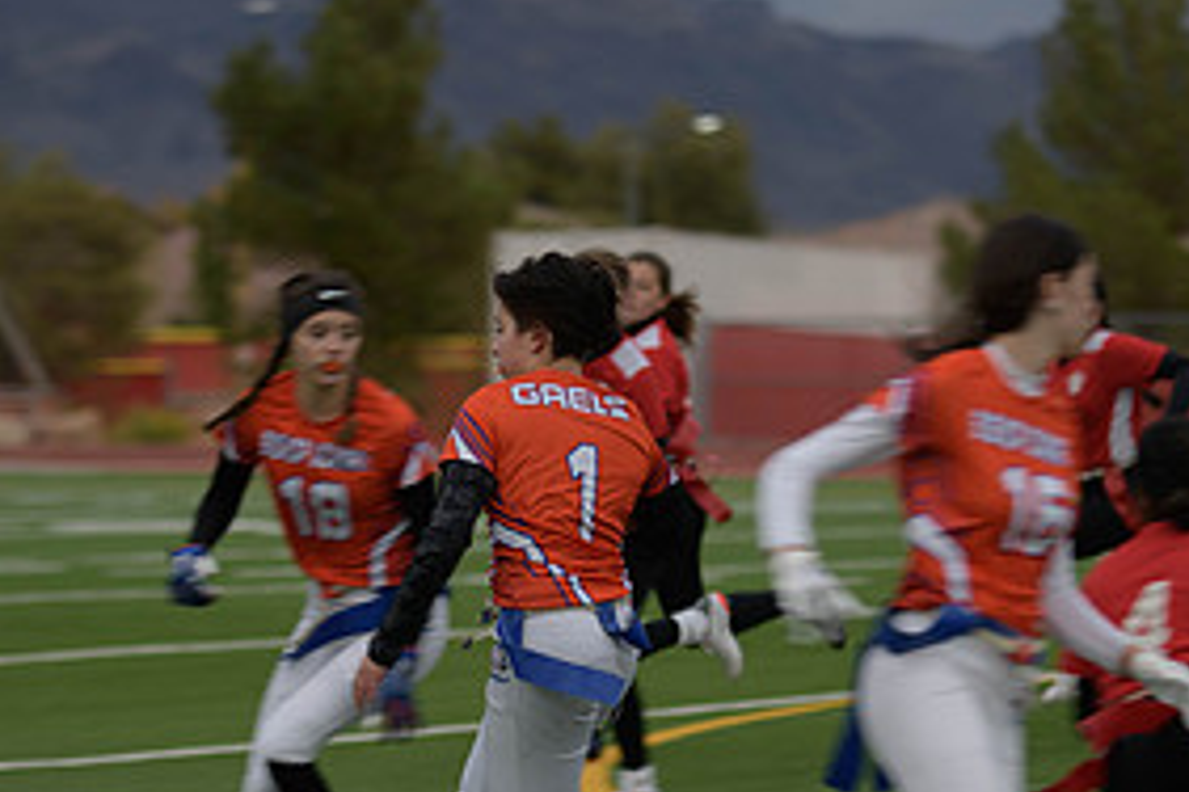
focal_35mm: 230
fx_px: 7596
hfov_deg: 9.0
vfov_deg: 6.0
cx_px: 544
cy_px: 562
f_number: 2.8
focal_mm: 112
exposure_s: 1/200
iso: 72
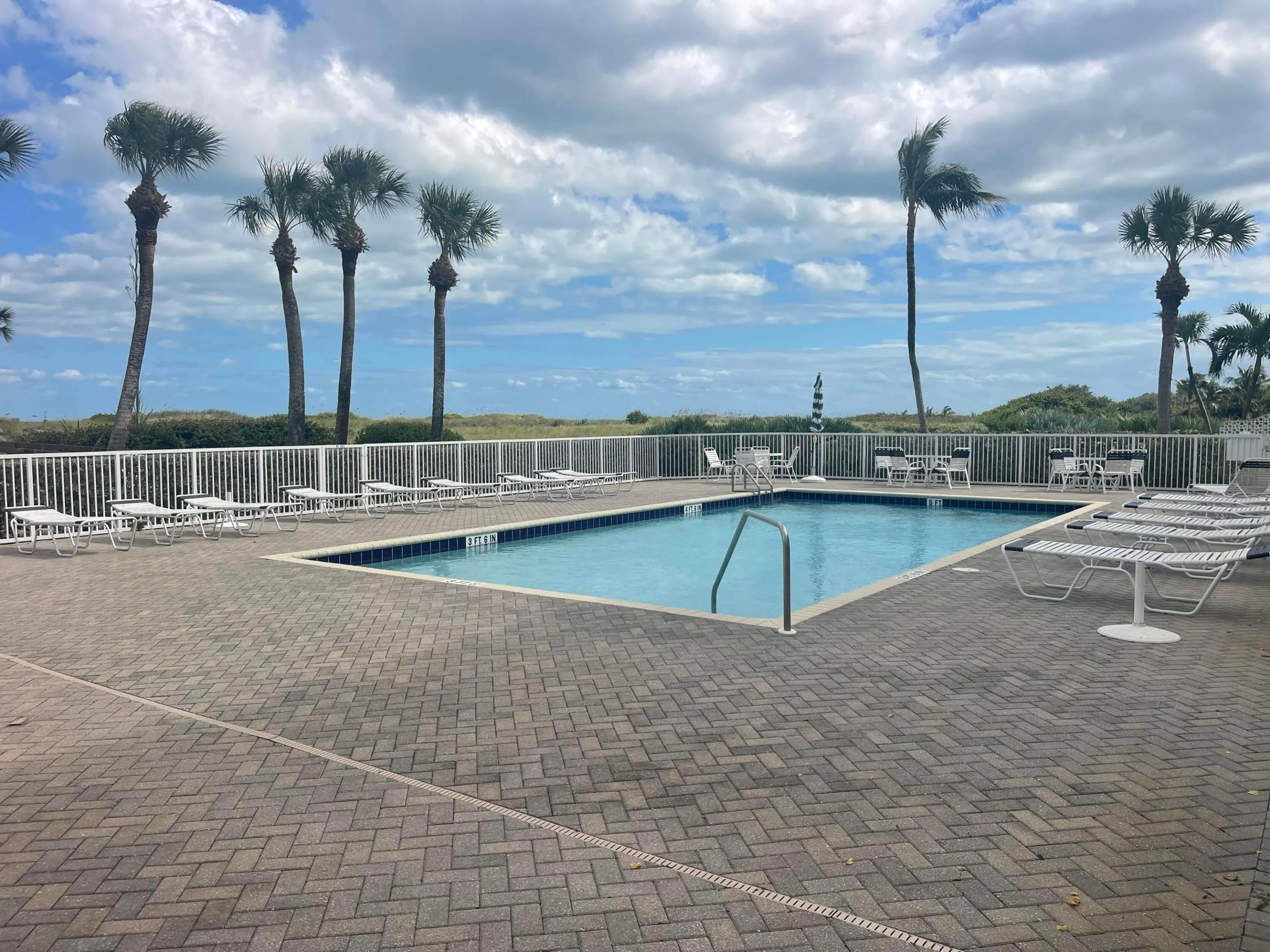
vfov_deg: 54.9
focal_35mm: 25
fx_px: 917
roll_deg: +0.1
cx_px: 635
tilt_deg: -3.7
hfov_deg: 69.4
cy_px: 476
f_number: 1.6
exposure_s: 1/6250
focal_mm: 5.1
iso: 32
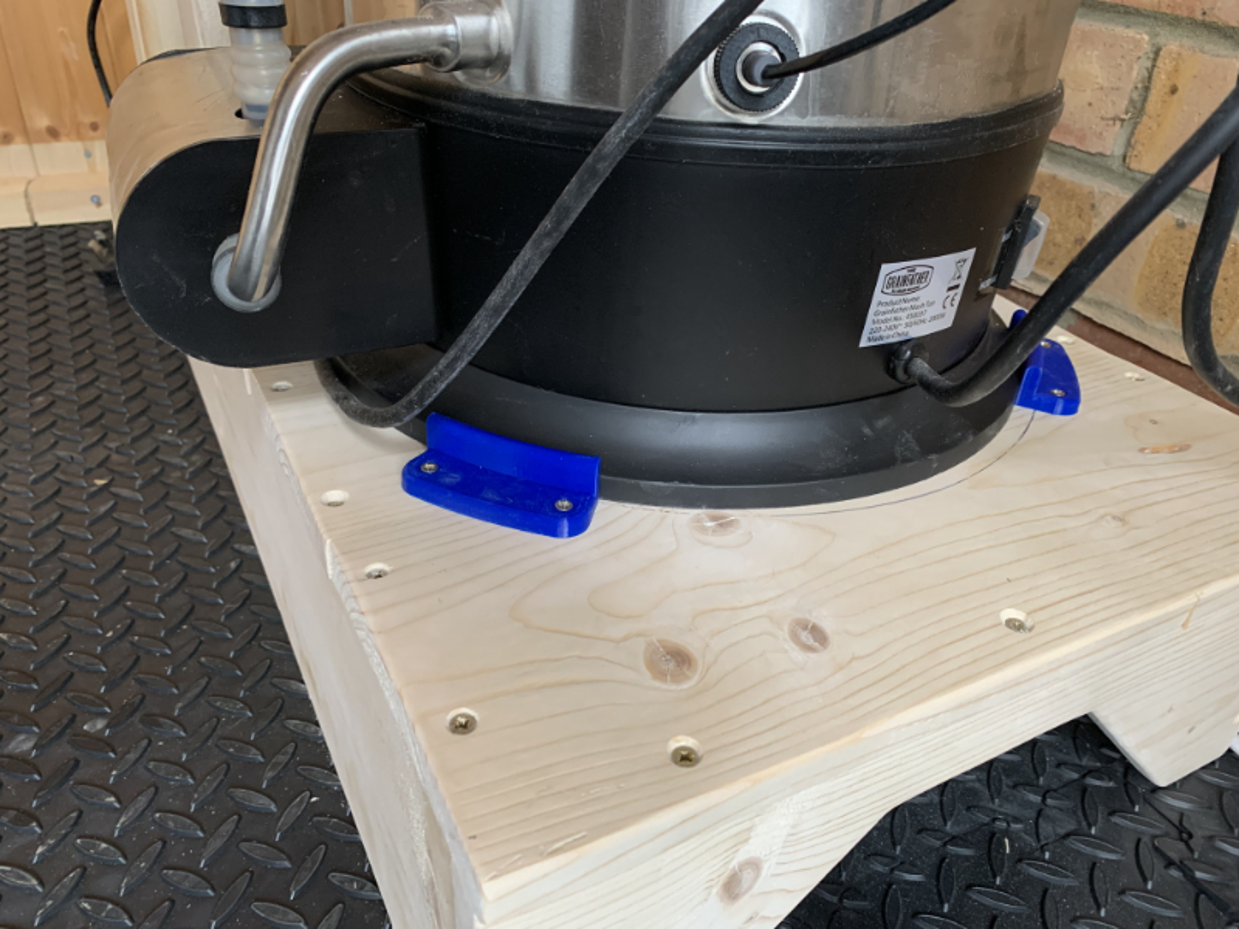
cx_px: 620
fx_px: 931
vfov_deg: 53.1
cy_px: 464
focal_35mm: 26
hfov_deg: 67.3
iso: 250
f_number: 1.8
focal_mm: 4.2
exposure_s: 1/60
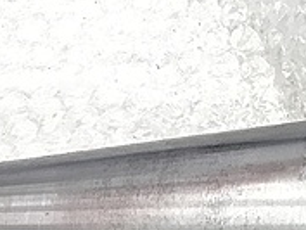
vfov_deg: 14.3
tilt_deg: -66.2
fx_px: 893
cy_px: 256
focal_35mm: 101
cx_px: 453
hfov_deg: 17.5
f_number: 1.8
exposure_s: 1/30
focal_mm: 3.99
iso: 32
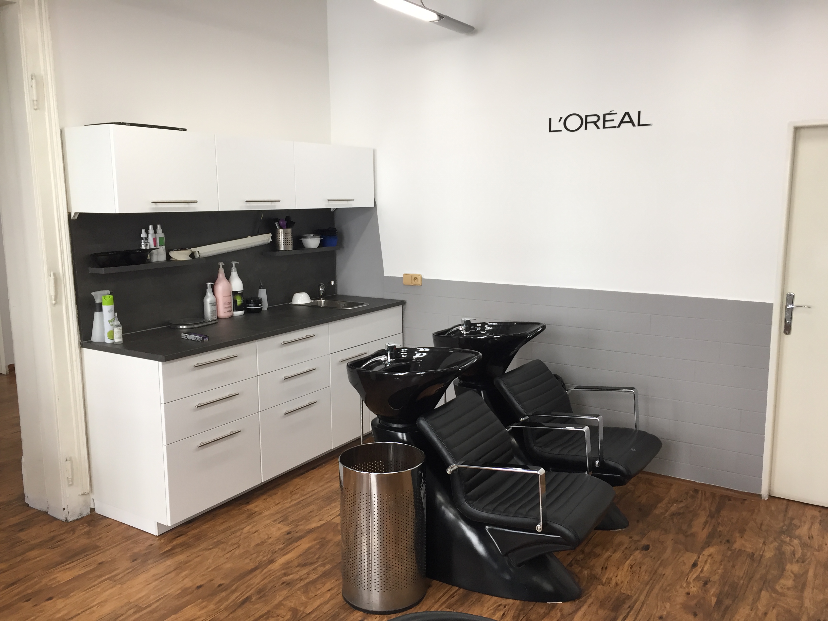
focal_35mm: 29
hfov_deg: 61.7
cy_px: 310
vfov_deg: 48.2
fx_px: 694
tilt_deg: -8.9
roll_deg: +0.8
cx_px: 414
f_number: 2.2
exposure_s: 1/33
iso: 32
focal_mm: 4.15
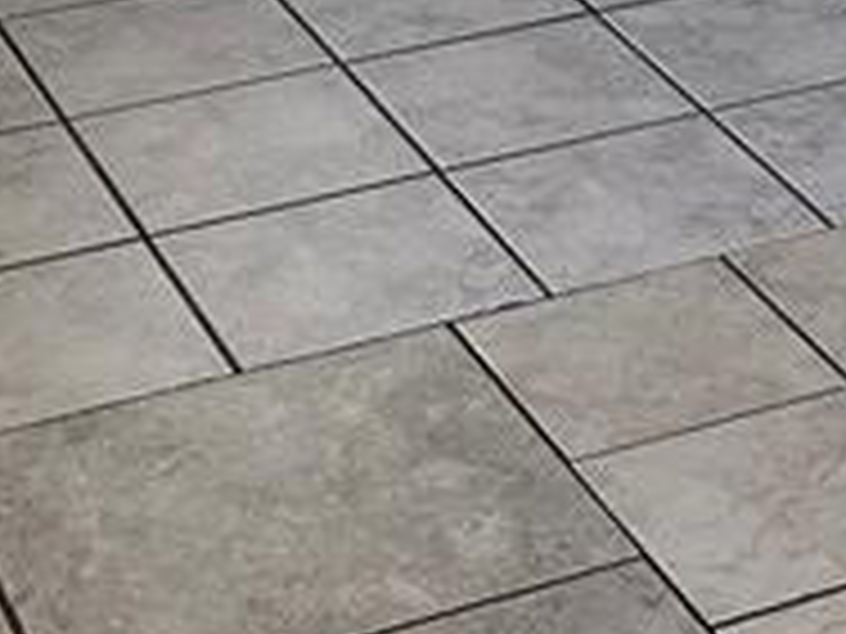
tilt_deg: -5.0
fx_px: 3202
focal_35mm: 131
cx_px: 968
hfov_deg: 14.6
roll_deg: -1.3
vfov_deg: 9.6
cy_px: -1030
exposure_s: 1/60
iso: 160
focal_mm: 6.86
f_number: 1.78
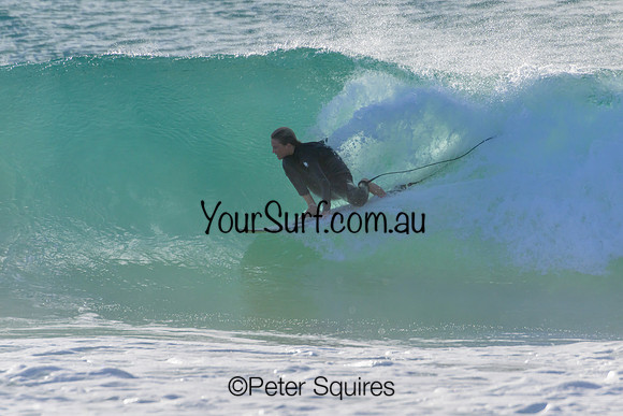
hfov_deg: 2.6
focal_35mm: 800
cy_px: 208
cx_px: 312
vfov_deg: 1.7
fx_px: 13847
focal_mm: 800
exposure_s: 1/2000
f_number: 11
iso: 1100
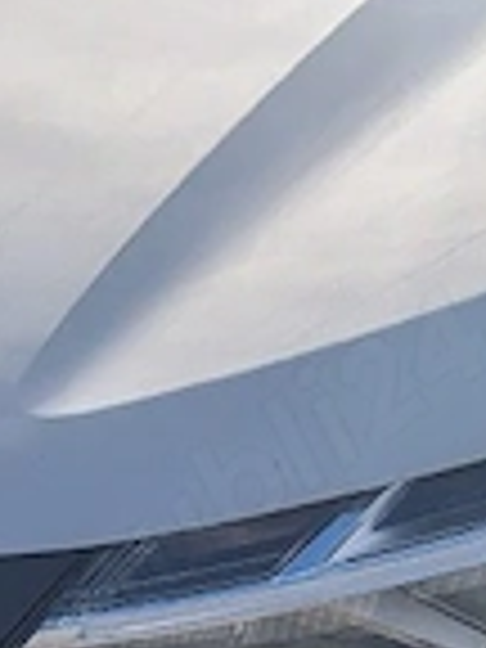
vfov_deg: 14.1
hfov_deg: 10.4
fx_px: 2602
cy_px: 526
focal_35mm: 139
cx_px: -176
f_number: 1.7
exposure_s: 1/1250
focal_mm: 4.71
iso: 146
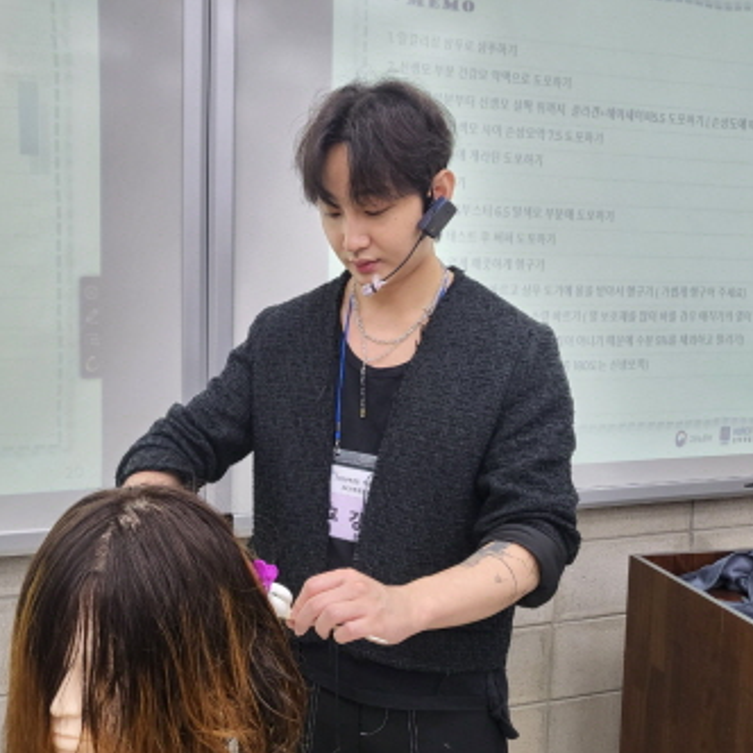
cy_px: 379
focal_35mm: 31
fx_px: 763
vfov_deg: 52.5
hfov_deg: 52.2
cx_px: 304
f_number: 1.8
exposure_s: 1/120
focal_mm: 4.25
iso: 125
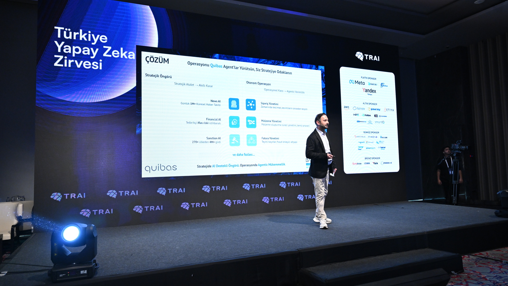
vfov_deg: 44.4
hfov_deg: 71.9
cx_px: 261
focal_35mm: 26
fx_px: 350
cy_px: 141
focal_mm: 24
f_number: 4
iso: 2000
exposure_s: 1/200
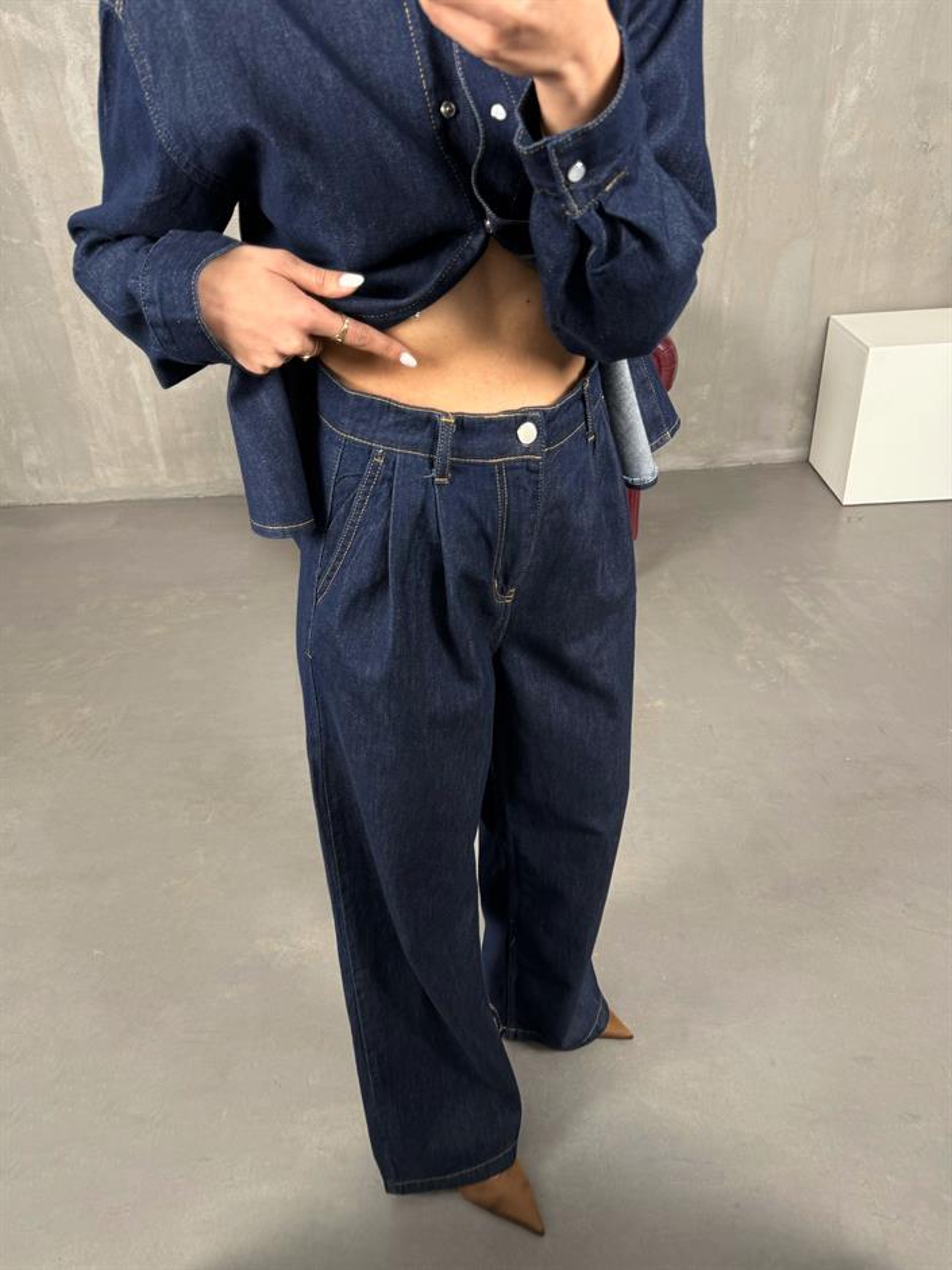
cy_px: 635
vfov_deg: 71.6
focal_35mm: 24
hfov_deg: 56.8
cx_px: 476
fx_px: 880
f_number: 1.78
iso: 125
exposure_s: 1/121
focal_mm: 6.76
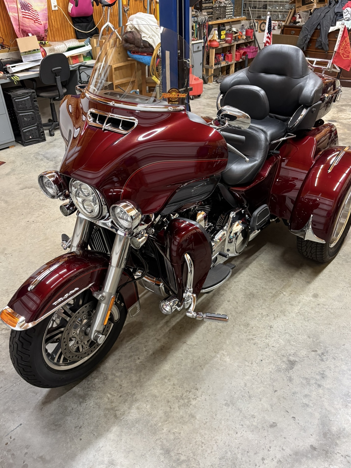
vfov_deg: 63.4
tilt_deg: -33.4
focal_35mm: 28
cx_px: 181
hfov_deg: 49.7
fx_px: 379
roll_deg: +1.0
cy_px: 239
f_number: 1.6
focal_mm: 5.96
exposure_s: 1/60
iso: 320
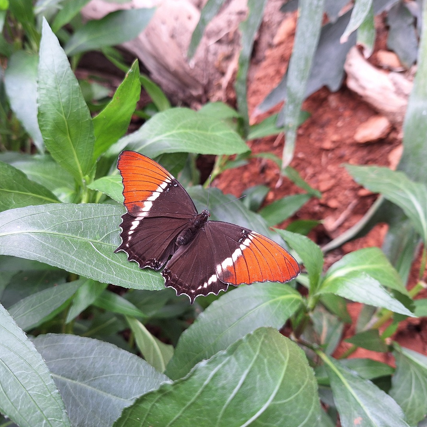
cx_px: 183
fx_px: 391
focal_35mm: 28
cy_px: 210
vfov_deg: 57.3
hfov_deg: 57.1
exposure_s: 1/143
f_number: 1.8
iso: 40
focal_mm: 5.54
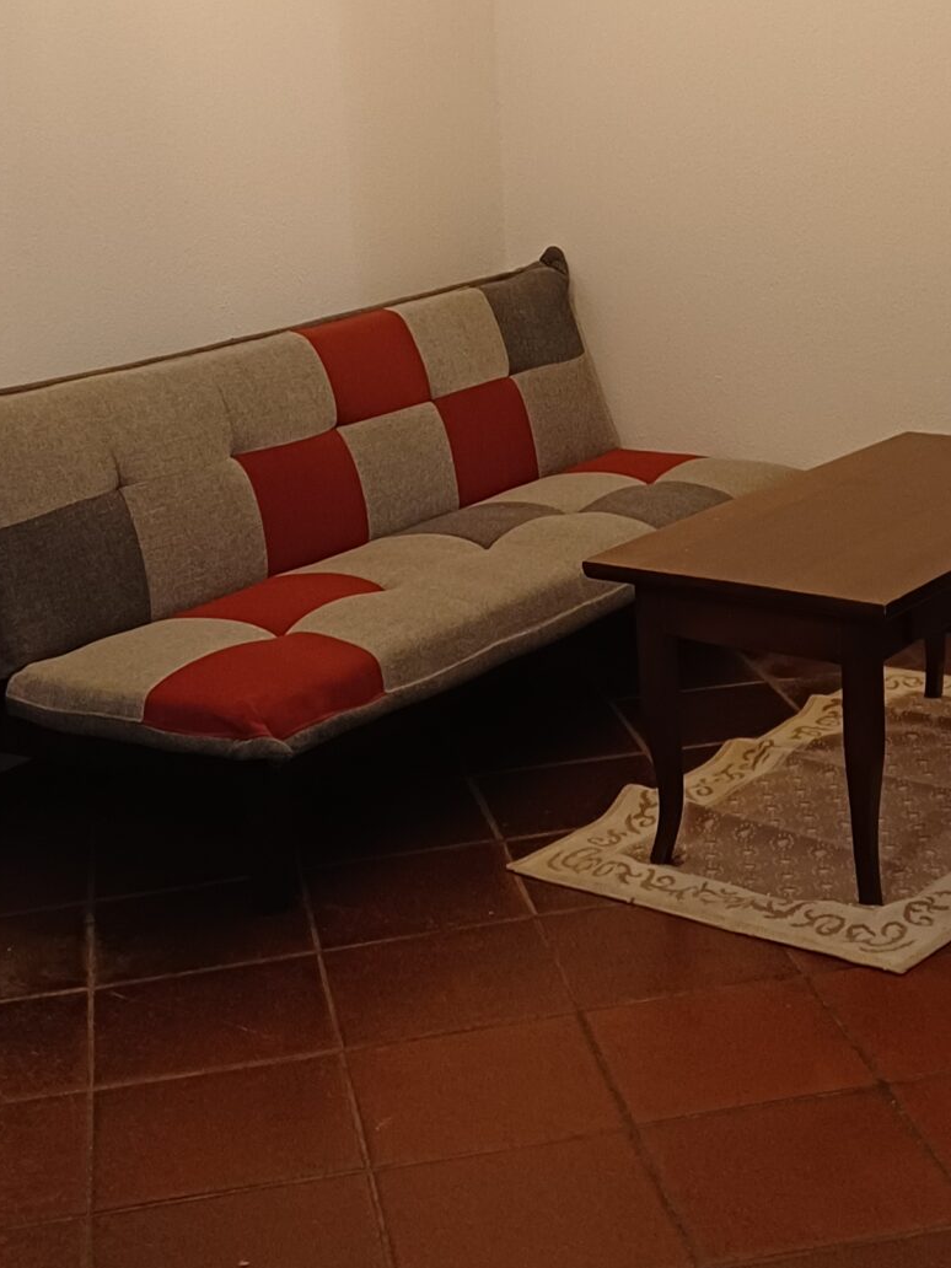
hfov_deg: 23.5
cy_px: 284
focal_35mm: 62
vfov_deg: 30.6
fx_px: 2271
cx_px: 676
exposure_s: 1/33.3
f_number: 1.8
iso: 250
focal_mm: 4.65
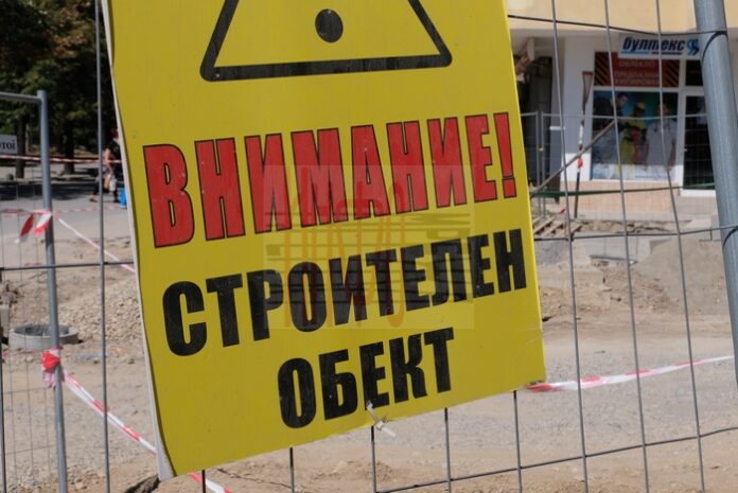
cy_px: 246
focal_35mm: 63
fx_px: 1292
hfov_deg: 31.9
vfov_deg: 21.6
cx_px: 369
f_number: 16
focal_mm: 41.8
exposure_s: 1/350
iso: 400
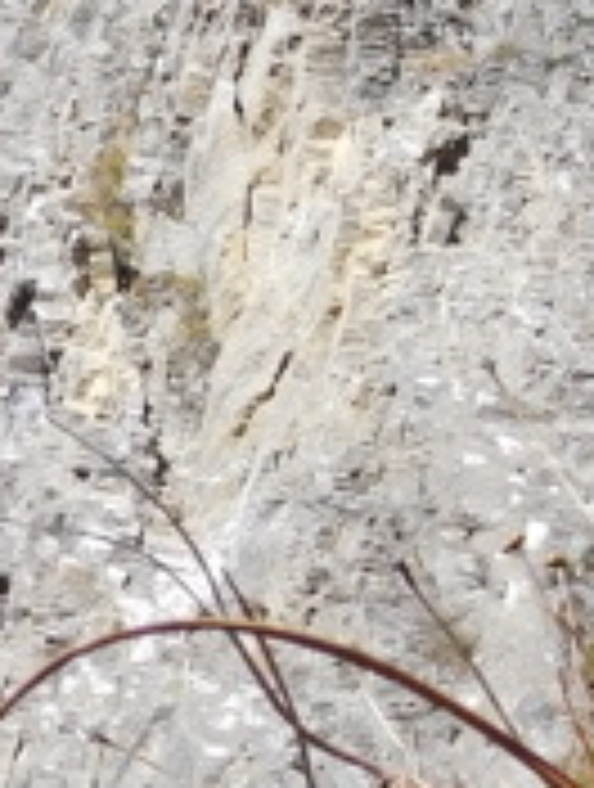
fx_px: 2599
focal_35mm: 114
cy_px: -131
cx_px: 418
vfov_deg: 16.6
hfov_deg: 13.0
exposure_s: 1/1000
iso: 125
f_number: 3.4
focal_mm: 4.5
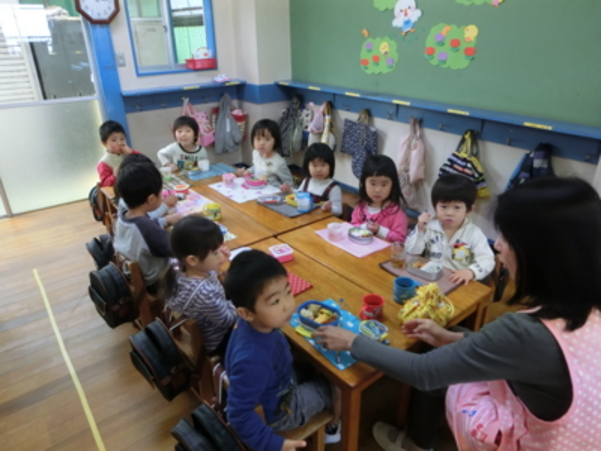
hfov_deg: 71.6
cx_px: 300
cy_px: 226
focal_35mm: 24
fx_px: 417
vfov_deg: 56.8
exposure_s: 1/160
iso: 800
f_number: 3
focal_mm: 4.24
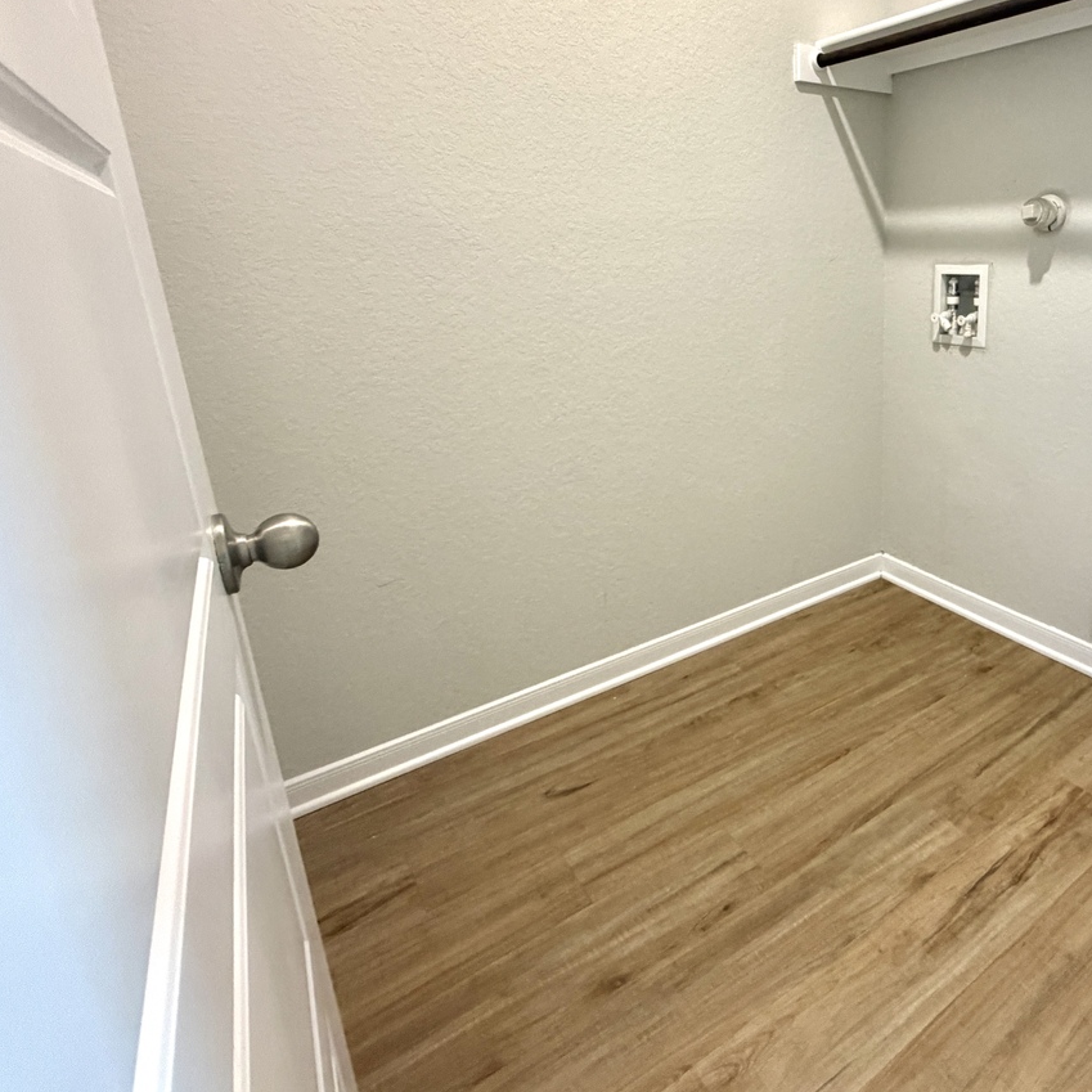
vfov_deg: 71.6
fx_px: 749
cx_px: 790
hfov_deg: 68.5
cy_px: 450
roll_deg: +1.9
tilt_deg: -16.7
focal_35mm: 21
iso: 400
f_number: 2.2
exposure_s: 1/60
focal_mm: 2.22
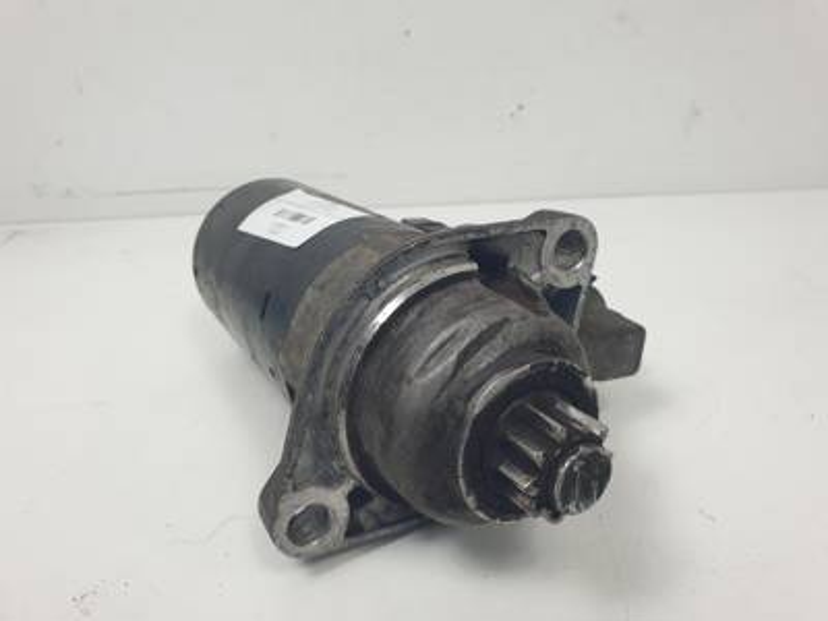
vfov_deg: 53.1
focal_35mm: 26
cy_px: 310
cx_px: 414
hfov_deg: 67.3
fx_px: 622
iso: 50
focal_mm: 4.3
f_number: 2.4
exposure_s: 1/211
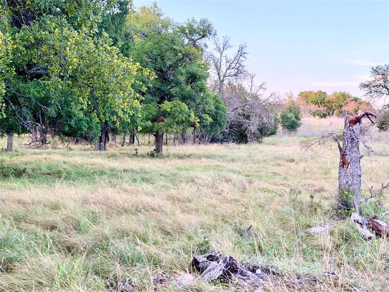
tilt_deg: -3.5
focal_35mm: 48
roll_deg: +2.2
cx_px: 194
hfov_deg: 39.7
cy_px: 146
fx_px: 539
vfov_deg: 30.3
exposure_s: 1/116
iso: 100
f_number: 1.78
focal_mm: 6.76
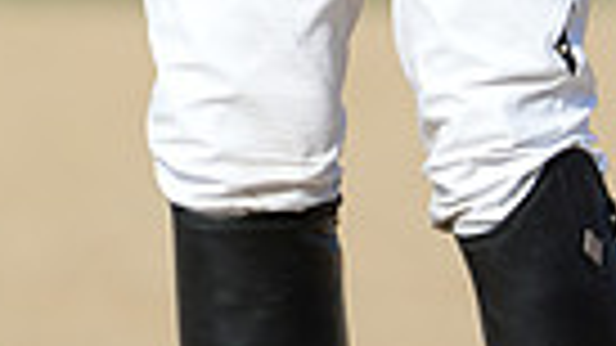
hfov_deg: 1.2
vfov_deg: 0.7
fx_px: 29020
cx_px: 261
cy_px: -908
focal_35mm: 1777
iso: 320
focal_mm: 400
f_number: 5.6
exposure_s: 1/1250
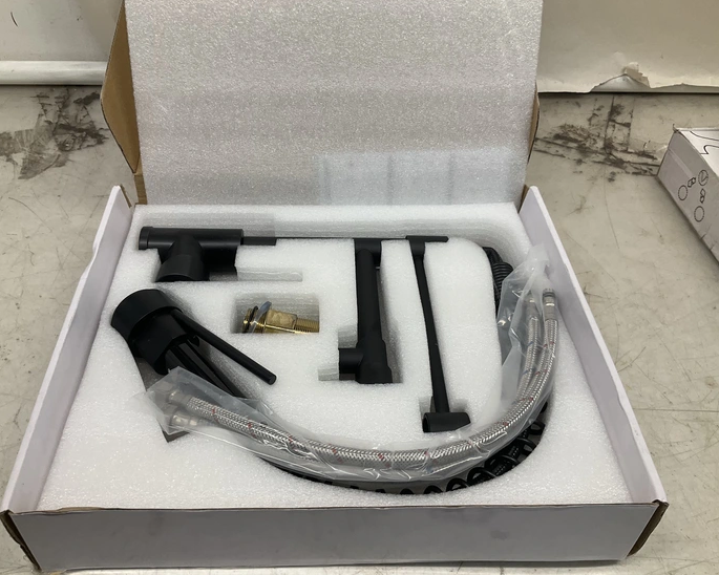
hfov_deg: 57.2
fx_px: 660
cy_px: 291
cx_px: 347
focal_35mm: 31
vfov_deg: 47.1
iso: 25
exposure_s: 1/120
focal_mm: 3
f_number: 1.8
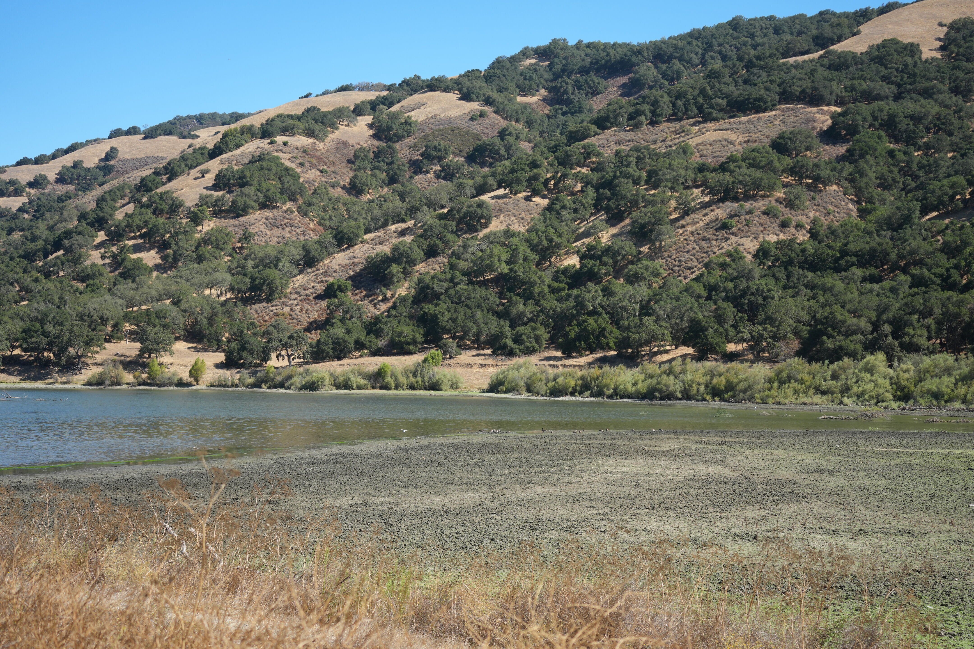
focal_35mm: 51
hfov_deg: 38.9
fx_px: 1380
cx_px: 487
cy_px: 324
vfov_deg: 26.5
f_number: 4.5
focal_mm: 51
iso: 400
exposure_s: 1/1250
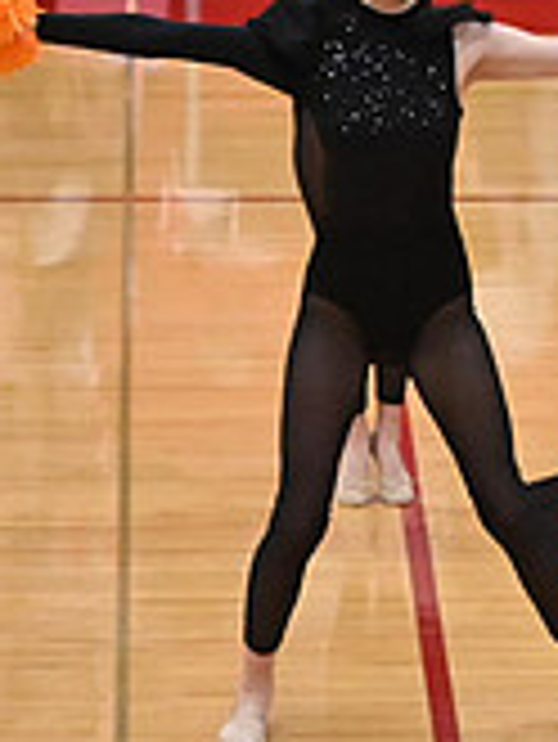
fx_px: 7599
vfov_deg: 5.6
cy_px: 371
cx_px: 1282
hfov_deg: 4.1
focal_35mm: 354
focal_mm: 70
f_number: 4
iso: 8000
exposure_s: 1/400
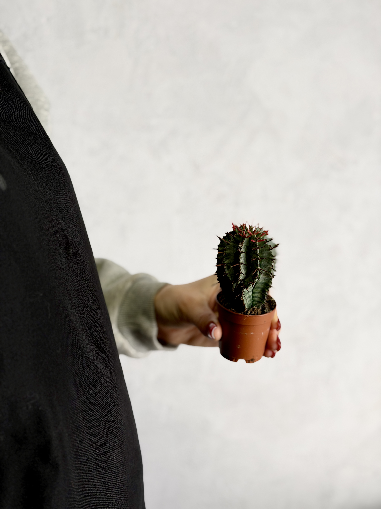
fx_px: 704
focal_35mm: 48
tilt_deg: -13.0
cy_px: 254
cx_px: 190
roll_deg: +1.7
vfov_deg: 39.7
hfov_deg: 30.3
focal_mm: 6.76
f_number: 1.78
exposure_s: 1/447
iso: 64
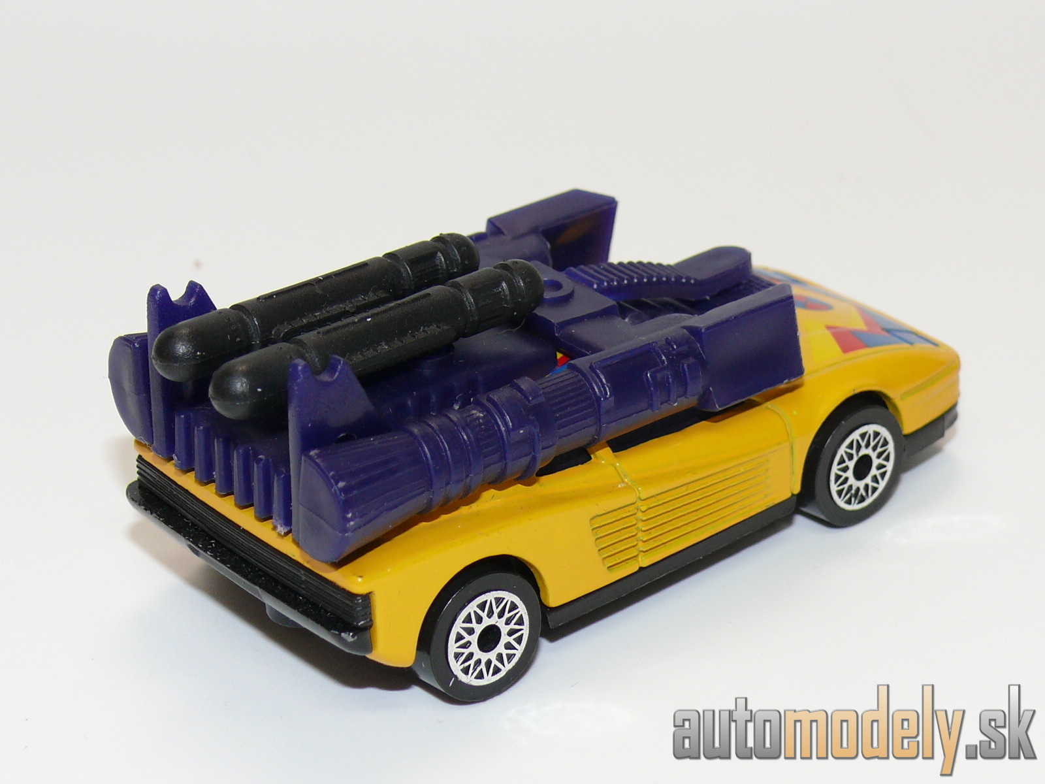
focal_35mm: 103
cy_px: 392
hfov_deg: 19.1
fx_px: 3109
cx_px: 522
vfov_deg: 14.4
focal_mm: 13.4
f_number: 4
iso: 100
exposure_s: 1/30
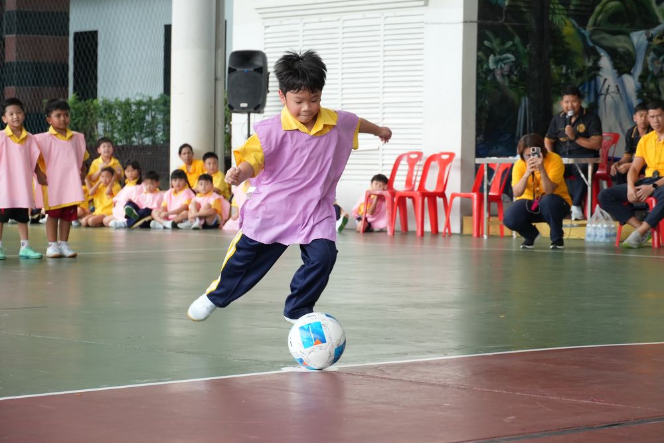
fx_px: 1964
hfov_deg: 19.2
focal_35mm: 106
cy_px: 222
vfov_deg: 12.9
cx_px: 332
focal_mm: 71
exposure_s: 1/500
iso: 1250
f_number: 5.6
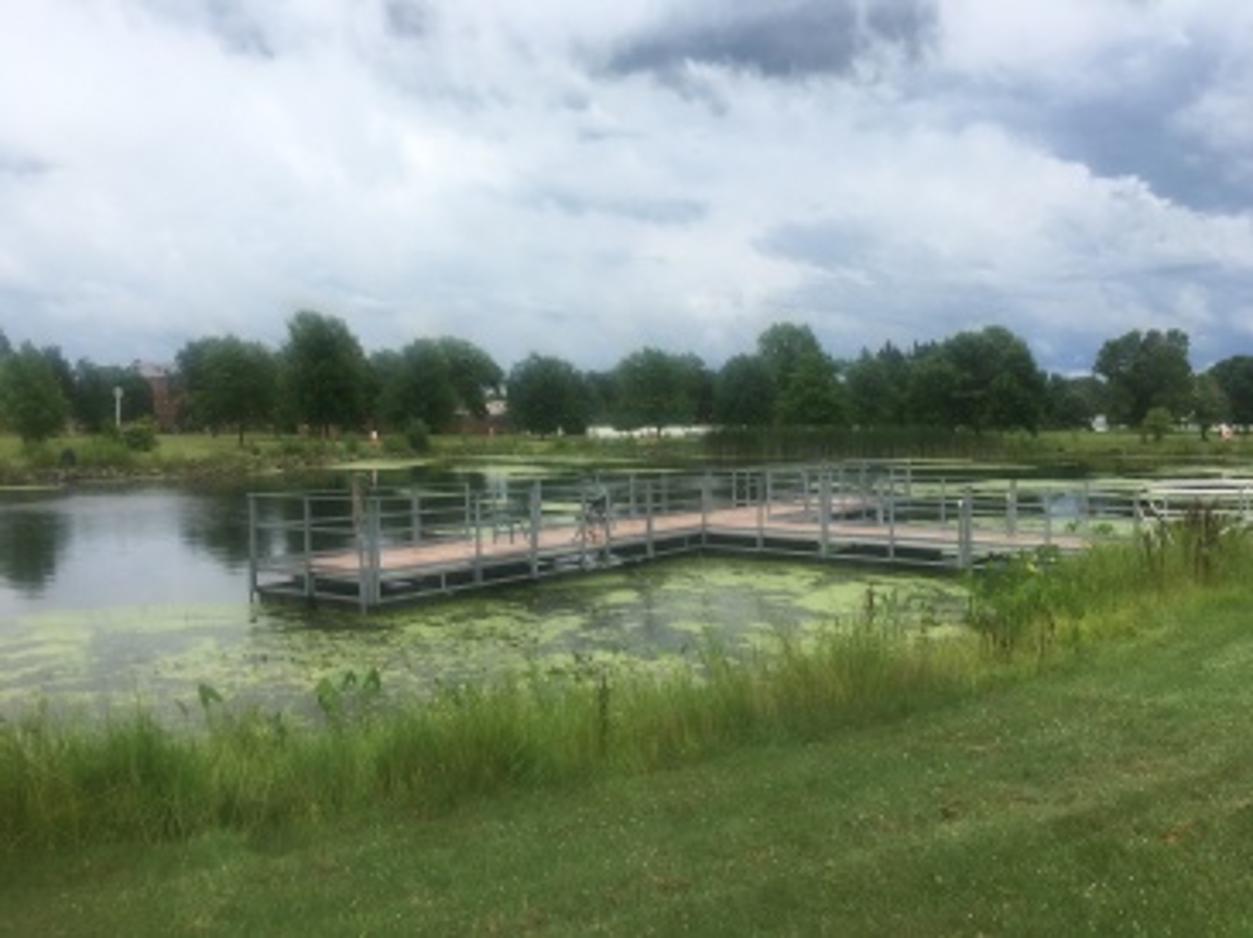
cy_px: 469
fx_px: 1049
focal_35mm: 29
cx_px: 626
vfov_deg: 48.2
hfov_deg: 61.7
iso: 25
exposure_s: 1/430
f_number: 2.2
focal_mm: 4.15
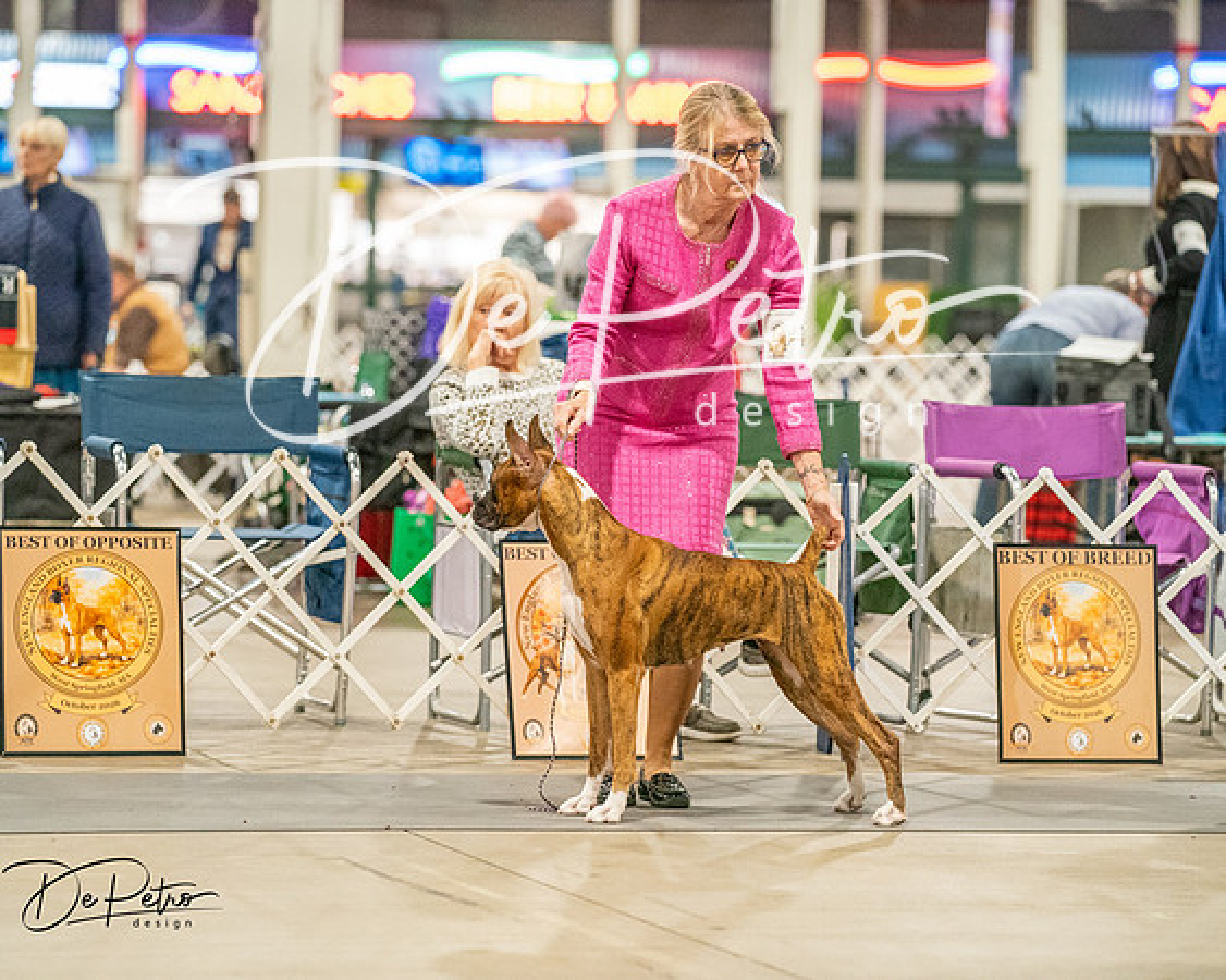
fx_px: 5719
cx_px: 613
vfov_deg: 9.8
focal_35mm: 158
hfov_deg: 12.2
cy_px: 490
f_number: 3.5
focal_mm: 140
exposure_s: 1/250
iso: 6400
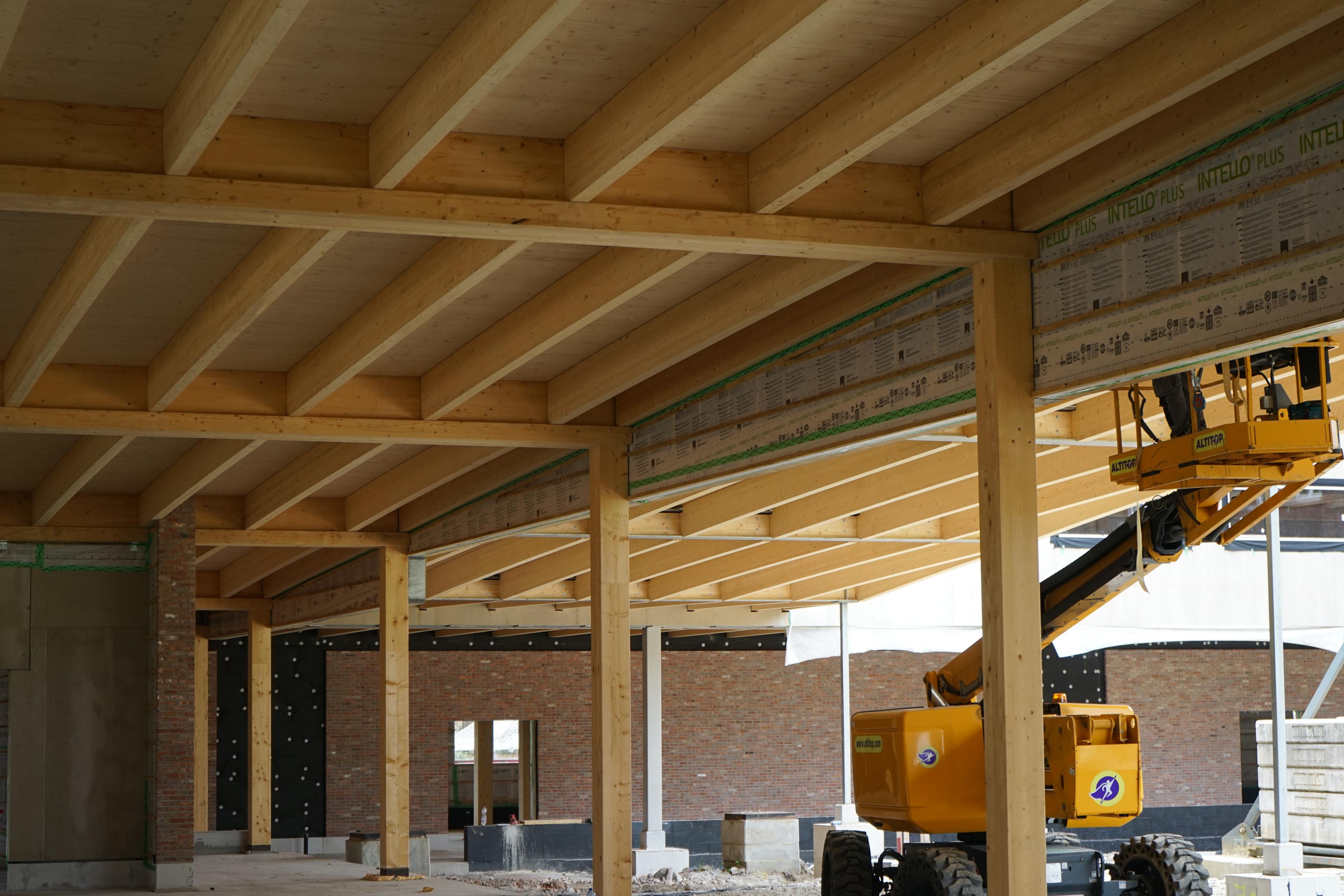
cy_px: 448
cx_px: 672
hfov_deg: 30.5
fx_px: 2464
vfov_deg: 20.6
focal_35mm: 66
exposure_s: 1/160
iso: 320
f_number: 5.6
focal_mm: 66
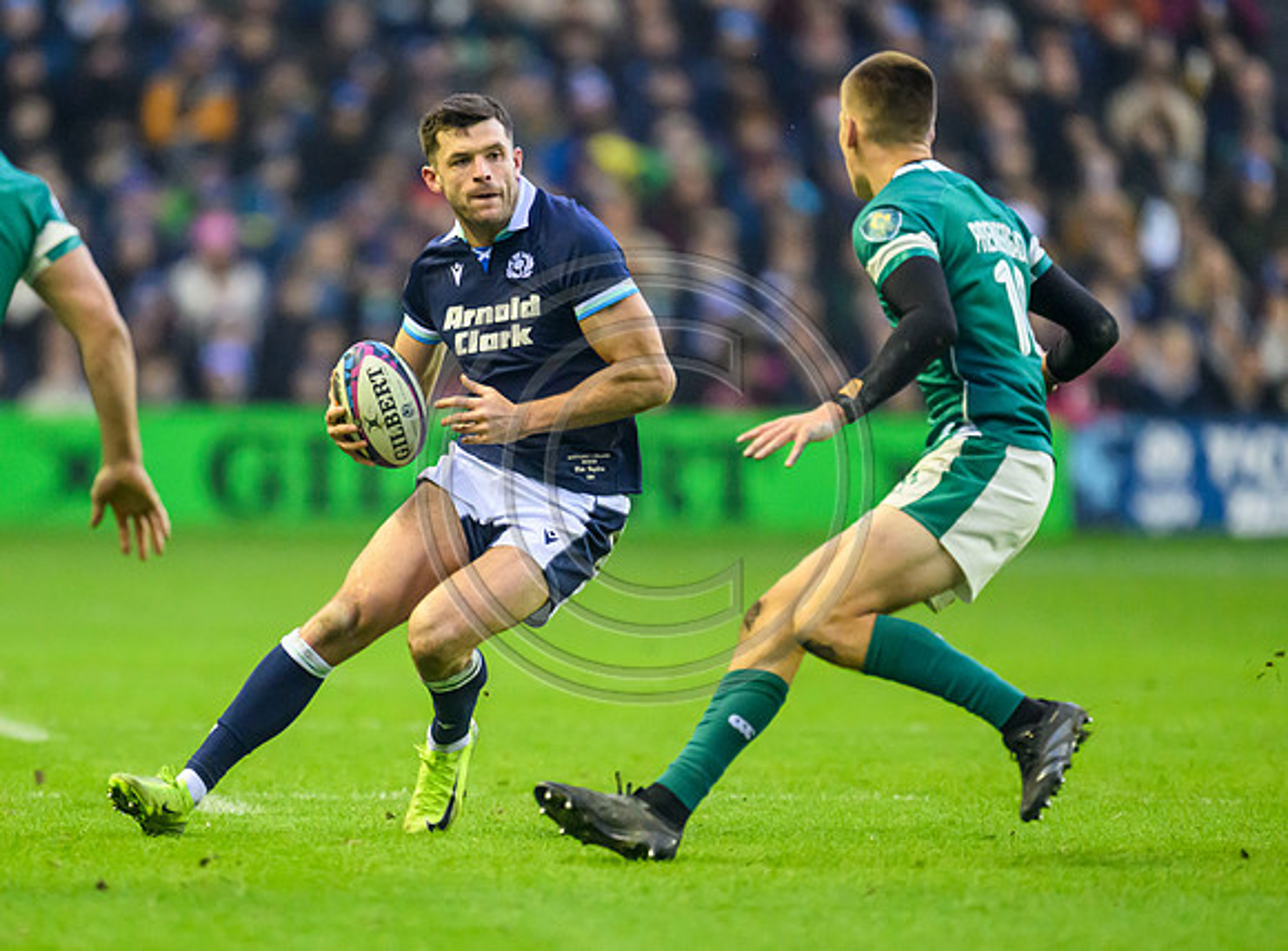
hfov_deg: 2.8
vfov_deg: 2.0
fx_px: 26615
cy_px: 523
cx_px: 549
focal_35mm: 719
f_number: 4
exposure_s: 1/1250
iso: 8000
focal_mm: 560
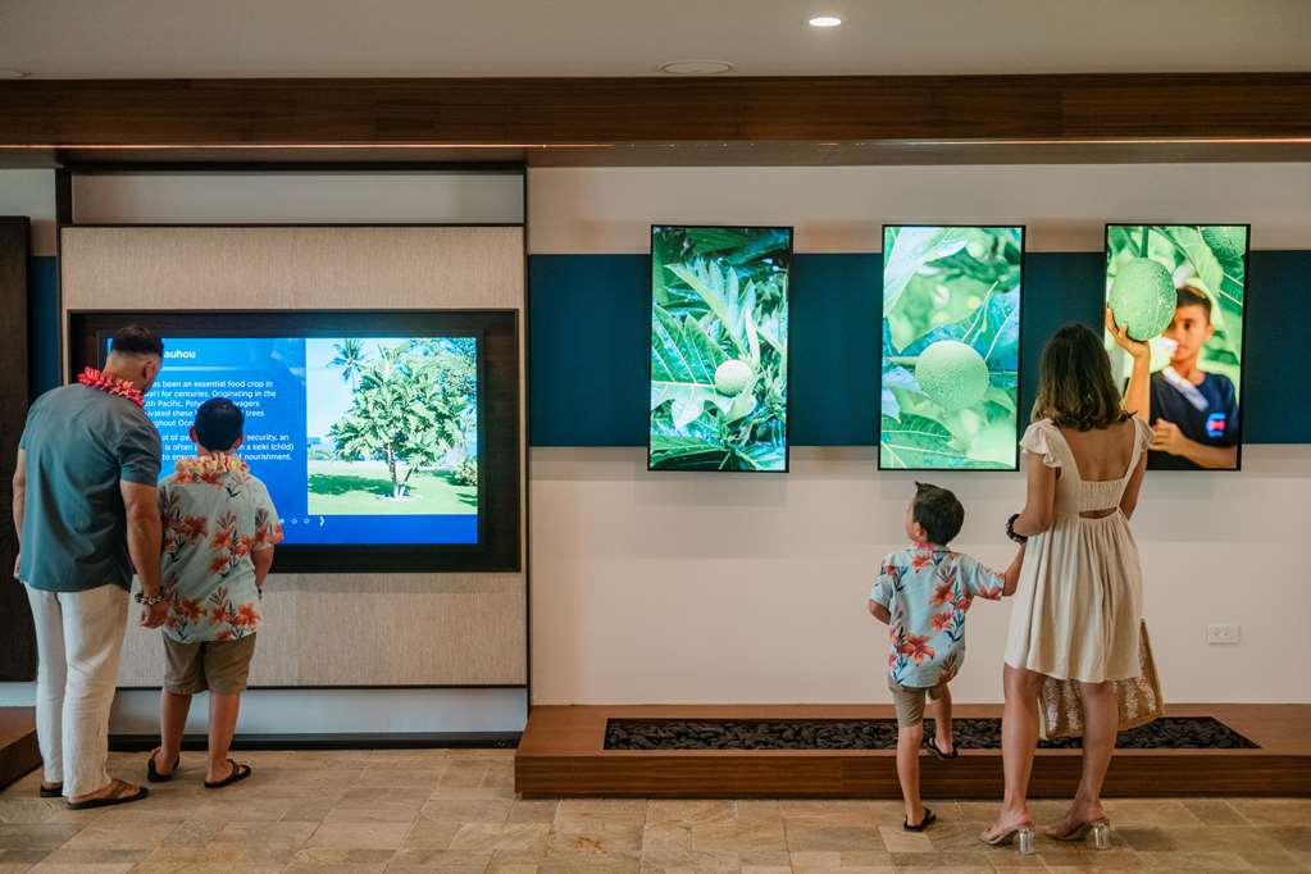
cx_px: 656
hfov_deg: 43.6
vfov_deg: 29.9
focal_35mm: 45
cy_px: 437
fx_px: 1639
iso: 1600
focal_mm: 45
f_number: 2.8
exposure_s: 1/500
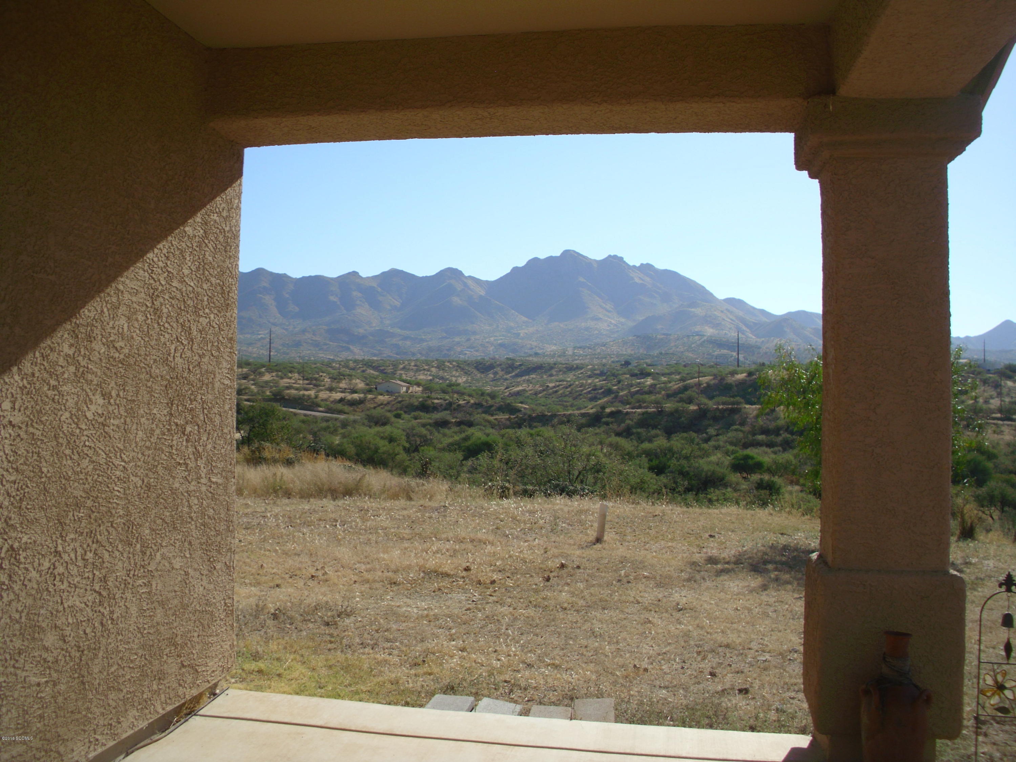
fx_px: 1115
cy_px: 381
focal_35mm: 38
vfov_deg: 37.7
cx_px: 508
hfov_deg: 49.0
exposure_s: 1/181
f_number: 7.3
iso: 50
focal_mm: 6.3
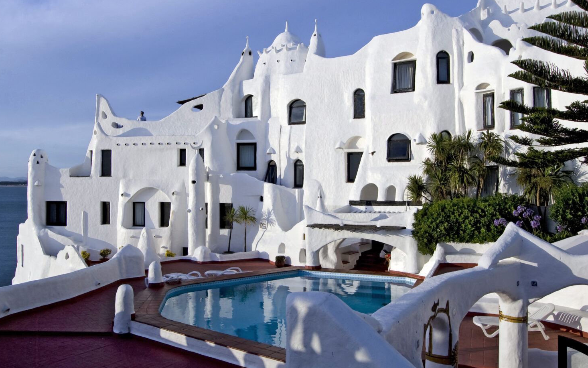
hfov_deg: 62.8
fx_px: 481
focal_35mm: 30
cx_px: 277
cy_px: 165
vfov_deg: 41.8
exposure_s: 1/400
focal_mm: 18
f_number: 10
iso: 200
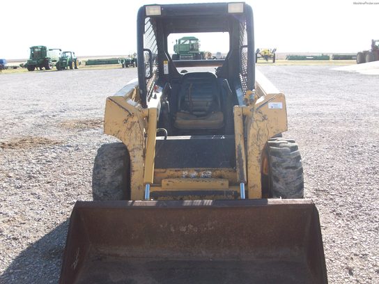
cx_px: 190
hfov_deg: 54.0
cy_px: 142
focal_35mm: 34
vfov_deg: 41.8
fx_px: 372
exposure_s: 1/424
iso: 64
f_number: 2.8
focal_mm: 5.7
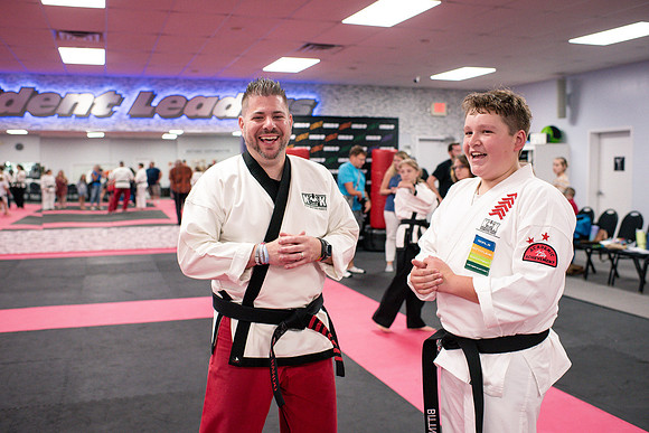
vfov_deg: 37.9
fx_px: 631
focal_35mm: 35
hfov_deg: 54.4
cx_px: 324
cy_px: 216
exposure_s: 1/400
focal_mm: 35
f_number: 3.2
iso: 3200
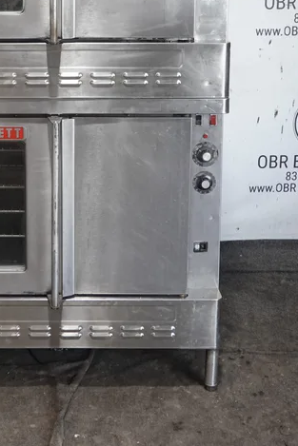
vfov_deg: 30.7
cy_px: 91
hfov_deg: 21.0
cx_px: 65
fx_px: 794
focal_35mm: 64
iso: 640
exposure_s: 1/40
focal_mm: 14.69
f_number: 4
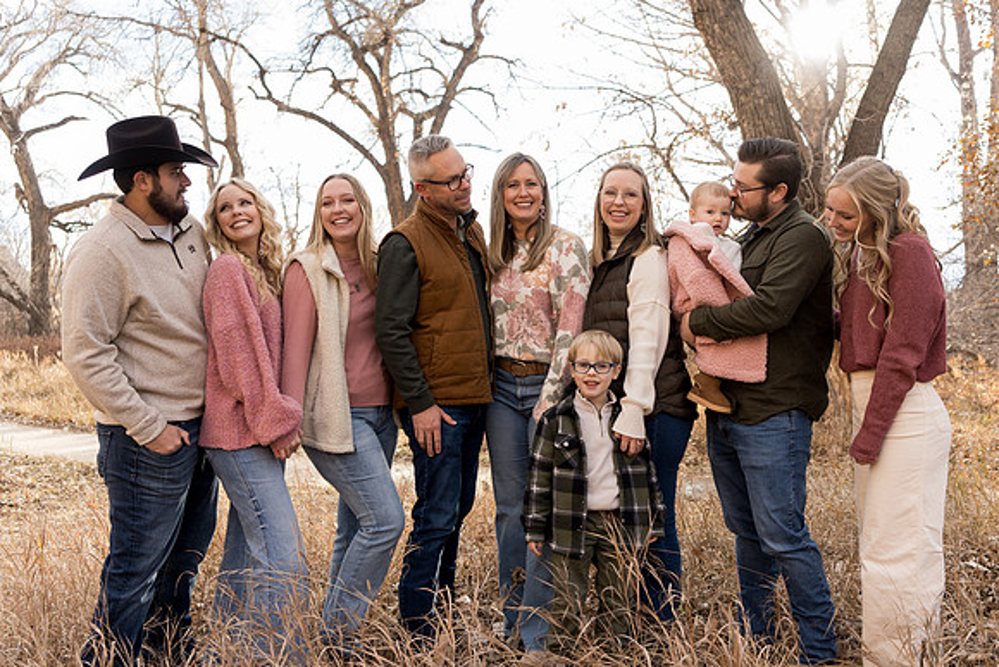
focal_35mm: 35
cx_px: 500
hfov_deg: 54.4
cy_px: 334
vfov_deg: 37.9
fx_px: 971
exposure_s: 1/200
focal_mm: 35
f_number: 3.5
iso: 200
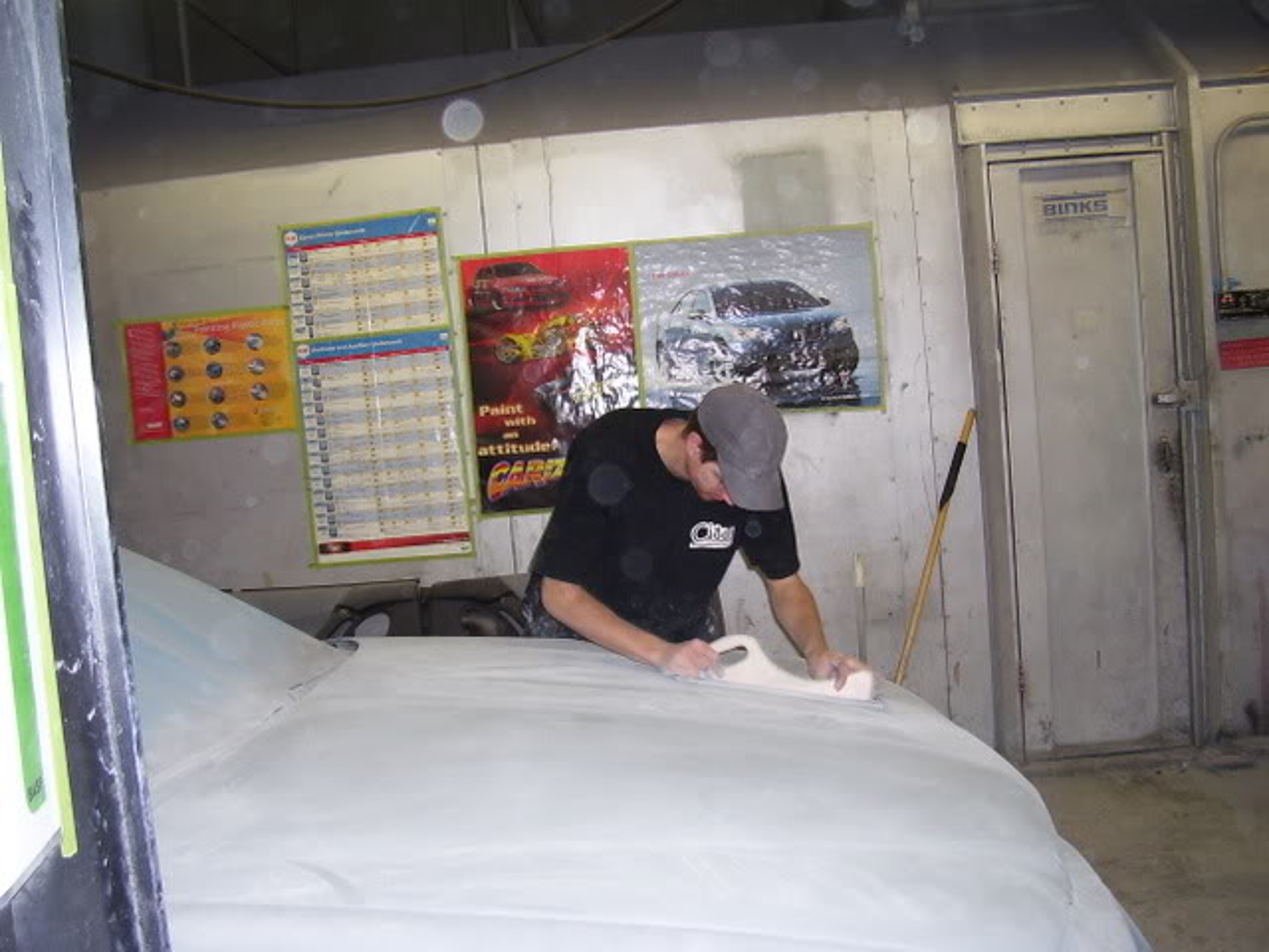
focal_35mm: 34
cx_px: 634
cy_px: 476
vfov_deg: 41.8
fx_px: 1246
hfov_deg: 54.0
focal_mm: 5.6
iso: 80
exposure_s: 1/60
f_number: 2.7
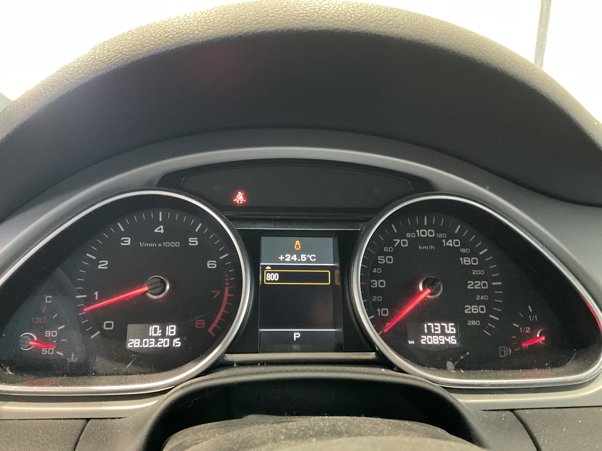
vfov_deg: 48.2
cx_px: 301
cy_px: 226
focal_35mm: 29
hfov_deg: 61.7
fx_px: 504
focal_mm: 3
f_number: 1.8
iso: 500
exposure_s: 1/30
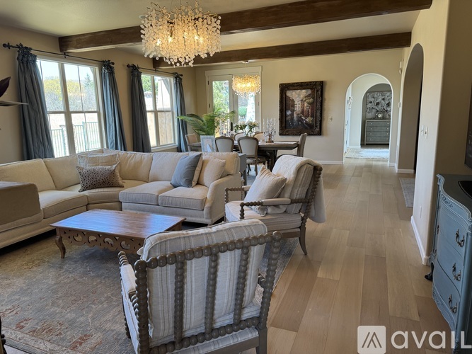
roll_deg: +2.1
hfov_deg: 71.6
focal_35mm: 24
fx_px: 327
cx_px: 236
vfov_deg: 56.8
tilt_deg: -11.3
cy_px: 177
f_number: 1.78
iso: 100
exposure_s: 1/120
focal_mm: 6.76
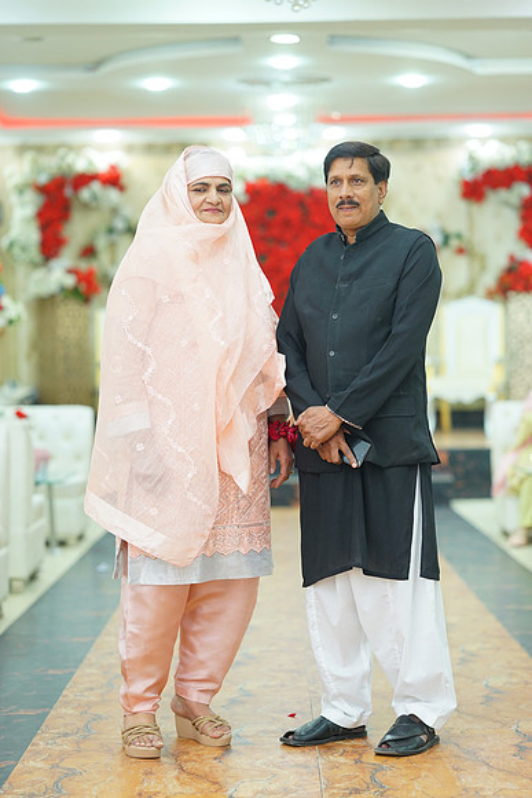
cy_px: 399
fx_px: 1883
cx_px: 266
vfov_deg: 23.9
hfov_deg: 16.1
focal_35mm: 85
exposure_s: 1/160
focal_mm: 85
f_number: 2.2
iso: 640
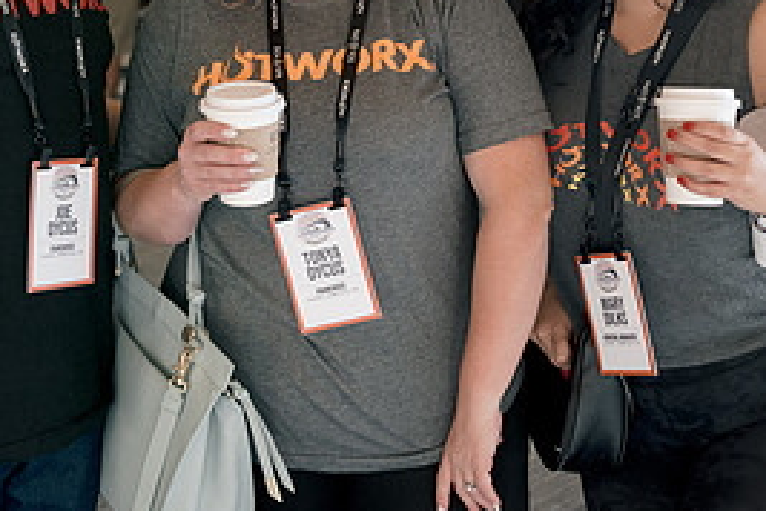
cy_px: 99
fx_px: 1617
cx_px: 350
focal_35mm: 76
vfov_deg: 17.8
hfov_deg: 26.6
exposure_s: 1/125
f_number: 3.2
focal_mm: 35
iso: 500
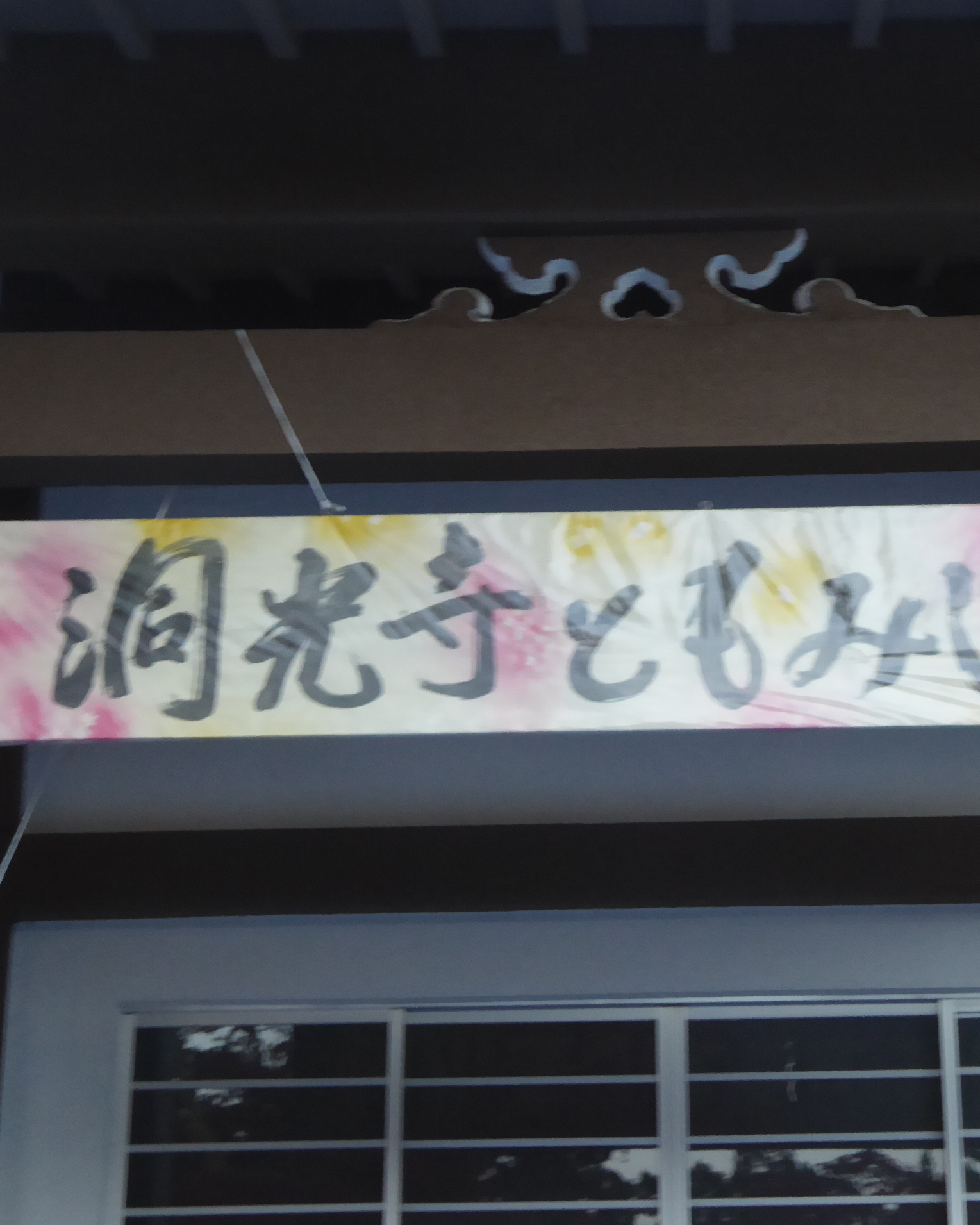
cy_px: 610
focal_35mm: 85
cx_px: 668
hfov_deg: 18.0
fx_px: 3081
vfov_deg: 22.5
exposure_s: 1/6
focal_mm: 10.9
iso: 400
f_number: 4.3
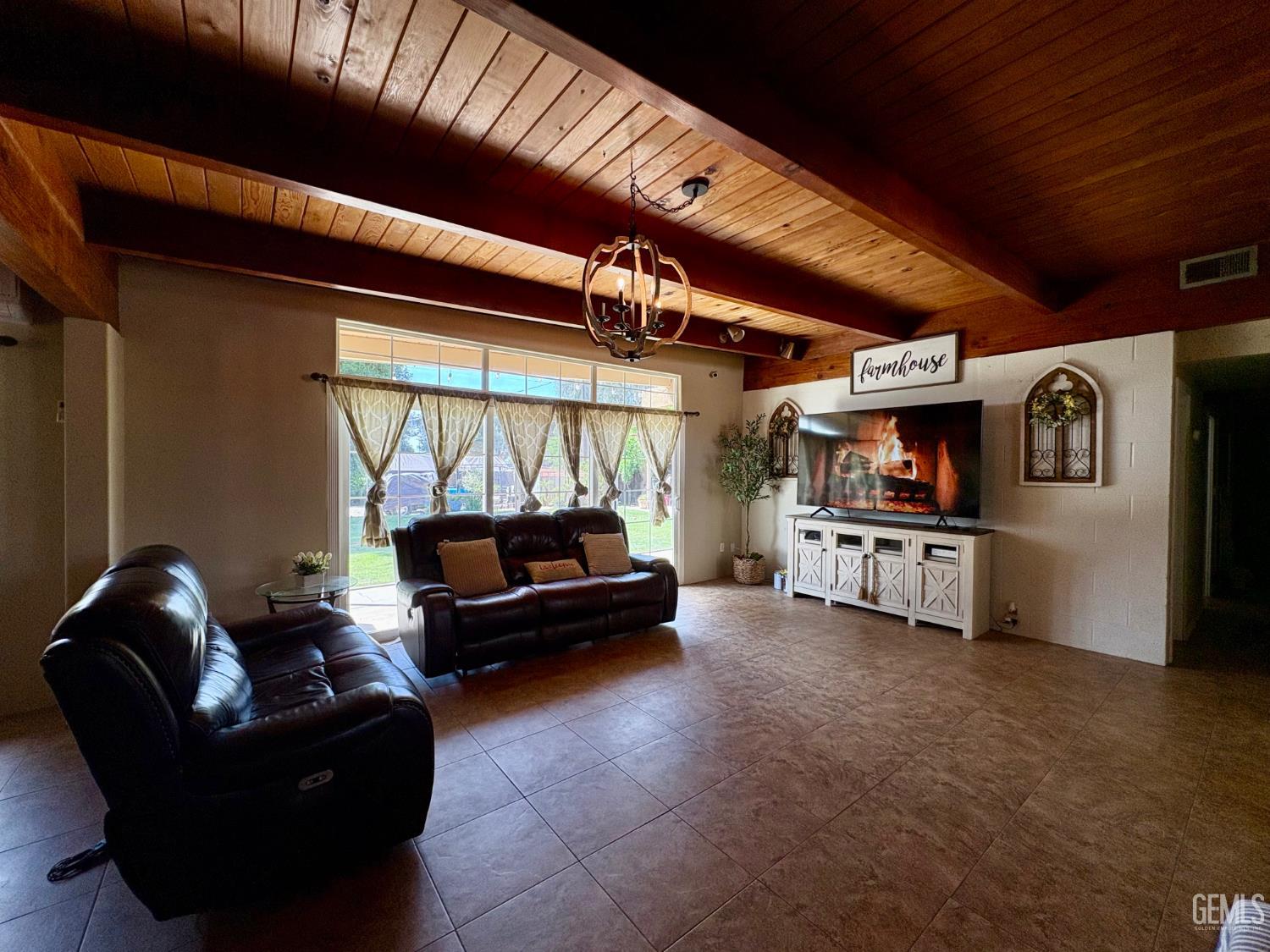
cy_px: 476
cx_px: 635
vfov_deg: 85.7
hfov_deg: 102.1
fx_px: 514
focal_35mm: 14
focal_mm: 2.22
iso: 100
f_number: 2.2
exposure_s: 1/120
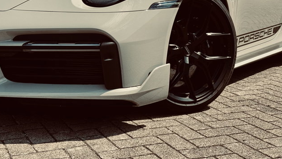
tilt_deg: -6.4
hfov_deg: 32.8
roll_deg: +0.2
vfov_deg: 18.7
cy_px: 43
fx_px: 478
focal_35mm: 64
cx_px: 145
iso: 64
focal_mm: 6.76
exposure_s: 1/5848
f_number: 1.78
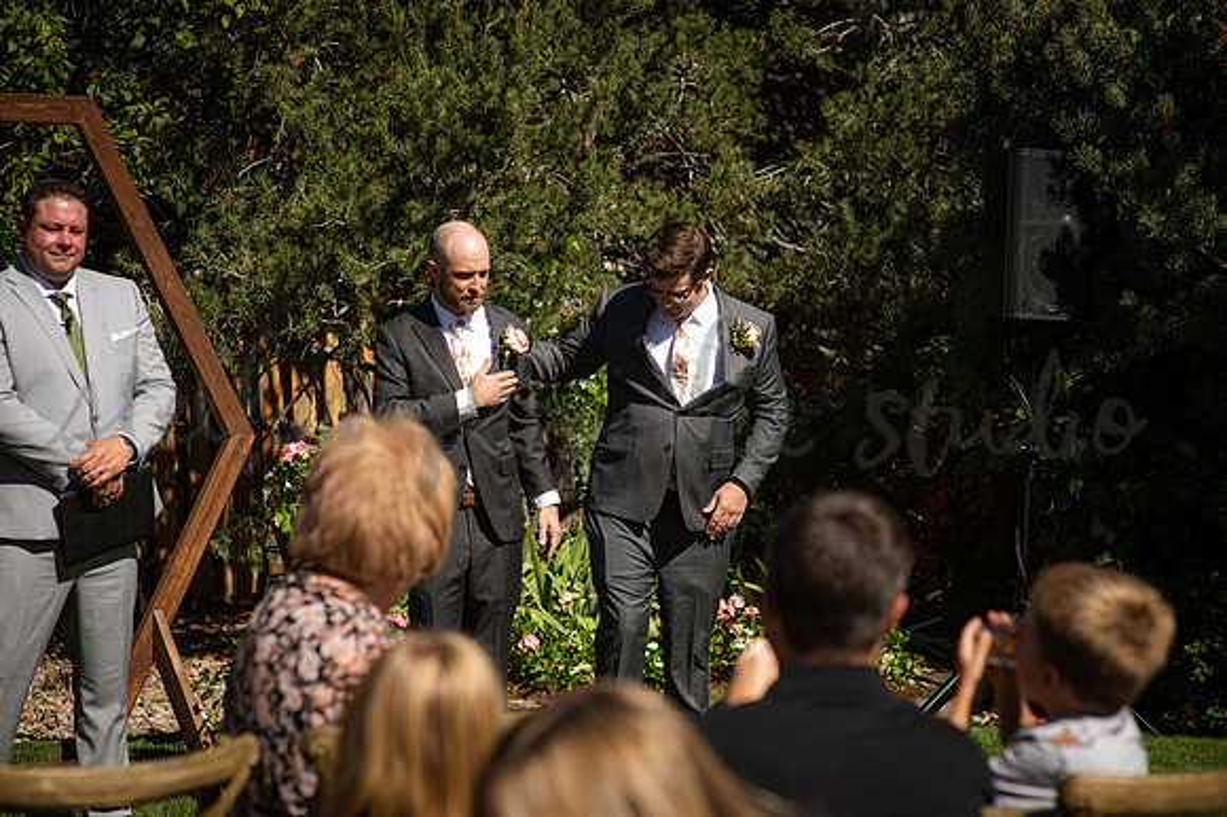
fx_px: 2895
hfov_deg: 23.9
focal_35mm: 85
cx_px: 614
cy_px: 408
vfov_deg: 16.1
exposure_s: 1/1600
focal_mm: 85
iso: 200
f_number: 3.2
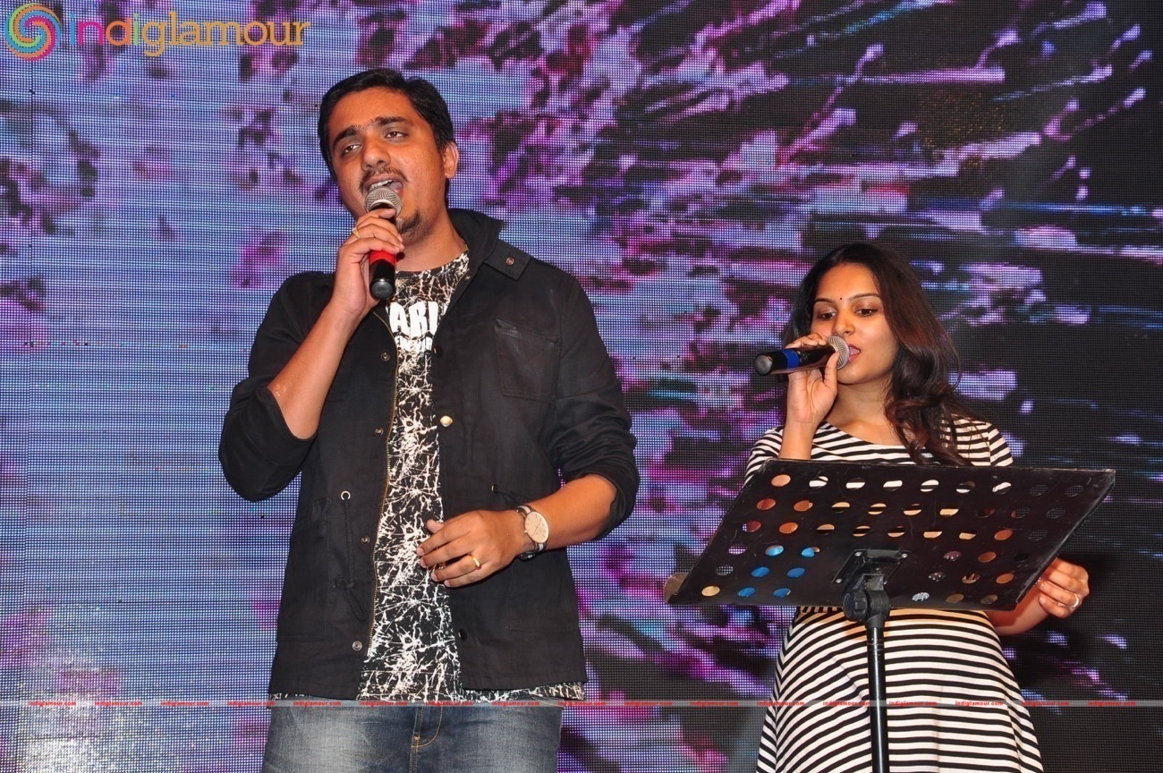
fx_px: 2420
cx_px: 582
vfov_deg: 18.1
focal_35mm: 75
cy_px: 386
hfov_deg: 27.0
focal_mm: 50
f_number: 10
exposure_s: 1/125
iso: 400
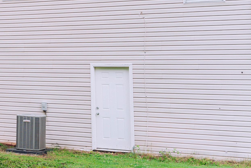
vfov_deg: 16.7
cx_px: -20
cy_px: -15
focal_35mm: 79
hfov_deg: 24.0
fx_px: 552
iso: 125
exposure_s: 1/160
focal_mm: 31.9
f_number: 2.8
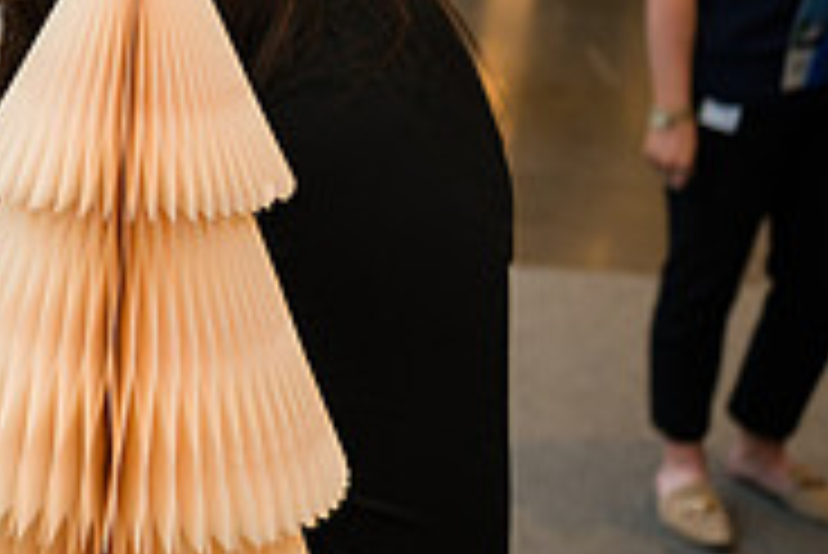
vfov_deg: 16.0
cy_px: 144
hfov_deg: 21.2
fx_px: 1956
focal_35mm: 85
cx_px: -306
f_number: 3.2
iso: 400
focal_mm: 27
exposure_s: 1/200
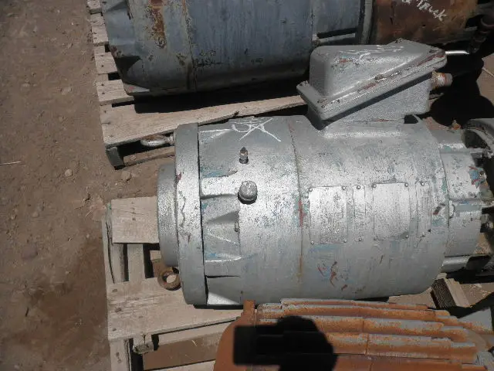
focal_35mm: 35
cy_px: 186
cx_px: 247
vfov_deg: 40.7
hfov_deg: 52.6
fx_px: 499
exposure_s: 1/400
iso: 64
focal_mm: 6.1
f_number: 9.1
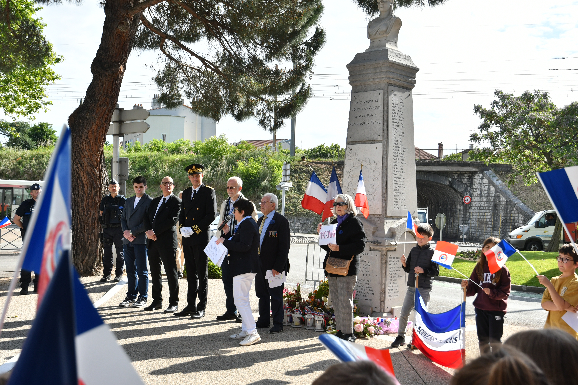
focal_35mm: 46
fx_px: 738
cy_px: 192
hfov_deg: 42.7
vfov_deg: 29.2
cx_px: 289
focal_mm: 31
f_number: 5.6
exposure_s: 1/500
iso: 200
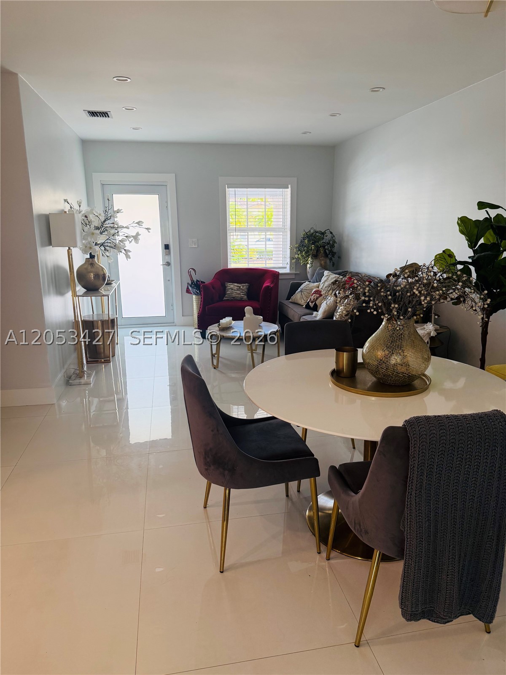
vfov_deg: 71.6
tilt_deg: -12.8
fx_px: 468
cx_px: 253
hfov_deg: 56.8
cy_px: 338
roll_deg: -0.2
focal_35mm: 24
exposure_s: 1/195
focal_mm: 6.76
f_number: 1.78
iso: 200
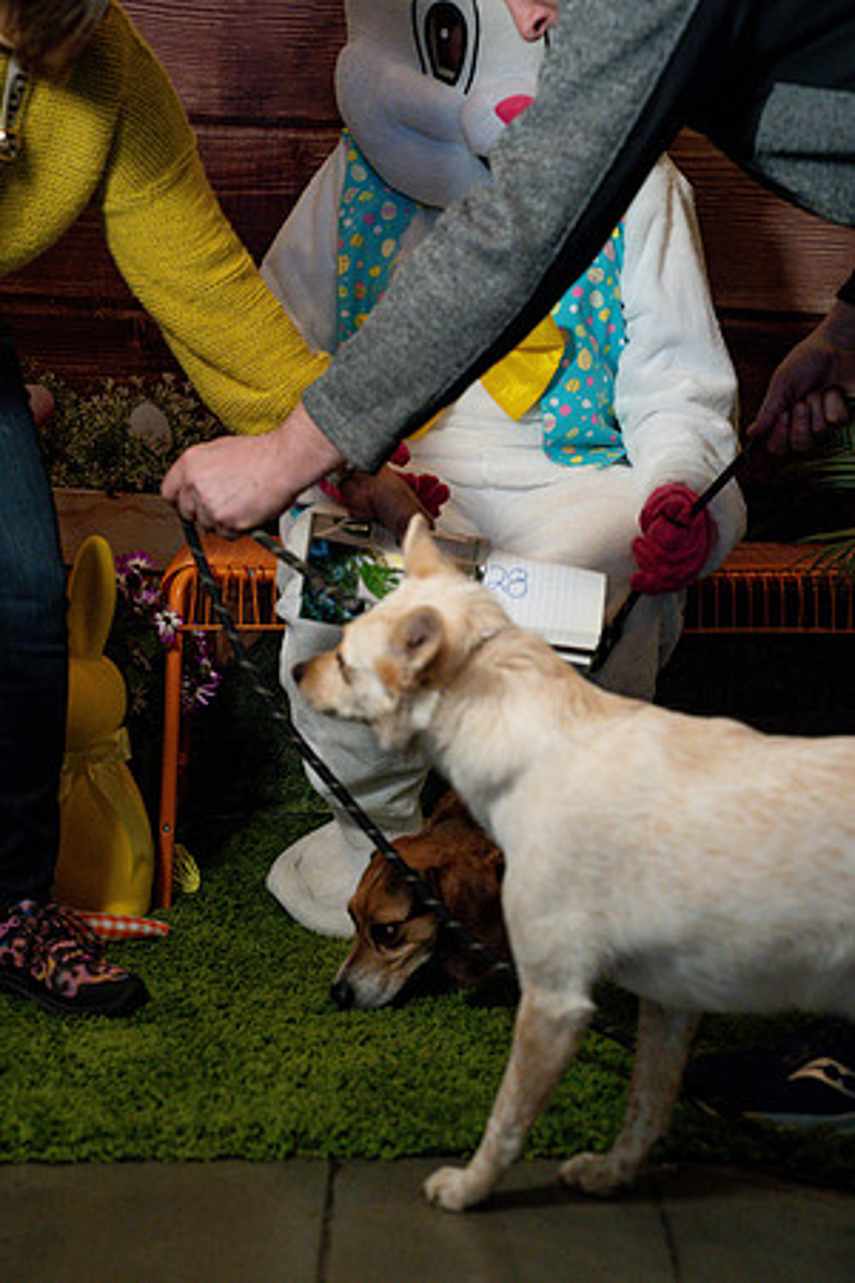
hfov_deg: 20.0
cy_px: 642
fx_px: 2422
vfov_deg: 29.7
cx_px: 428
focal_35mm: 68
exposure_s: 1/500
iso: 8000
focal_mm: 68
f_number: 4.5
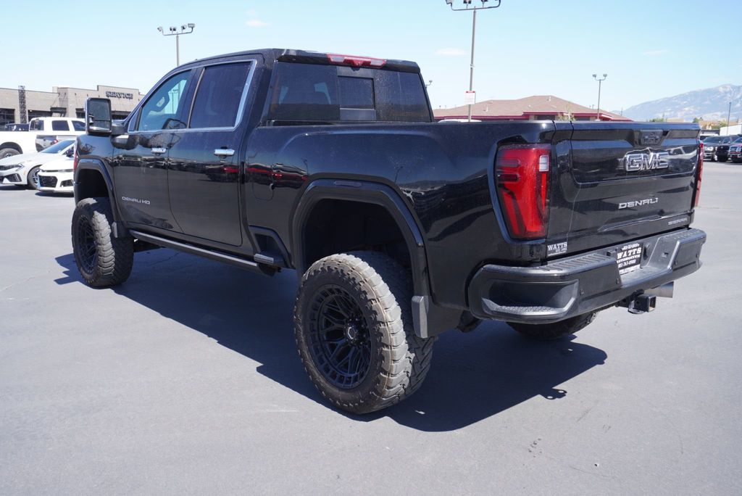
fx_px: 650
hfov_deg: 59.5
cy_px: 248
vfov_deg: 41.8
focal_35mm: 32
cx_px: 371
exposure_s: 1/160
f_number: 6.3
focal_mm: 21
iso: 100
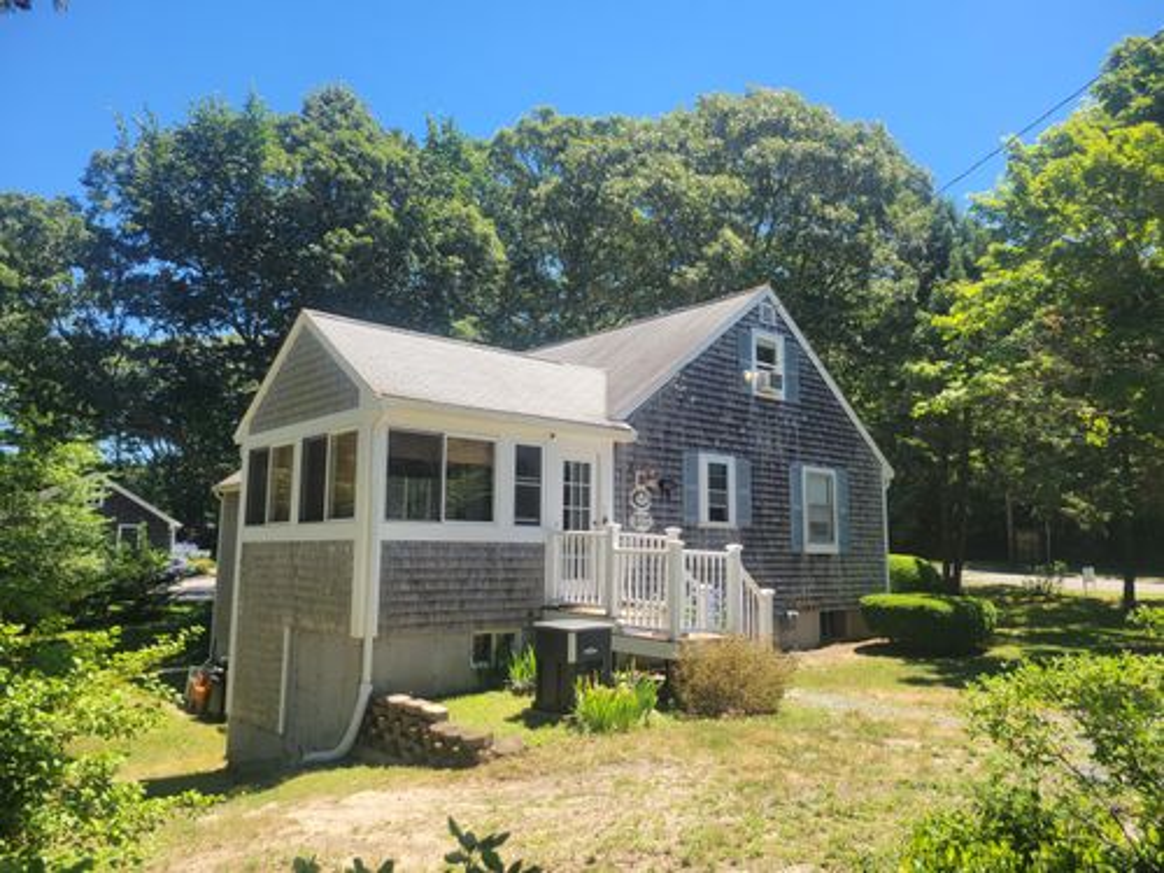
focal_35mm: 26
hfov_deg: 67.3
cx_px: 582
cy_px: 436
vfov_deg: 53.1
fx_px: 874
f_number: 1.8
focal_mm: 5.4
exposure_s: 1/1013
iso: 40
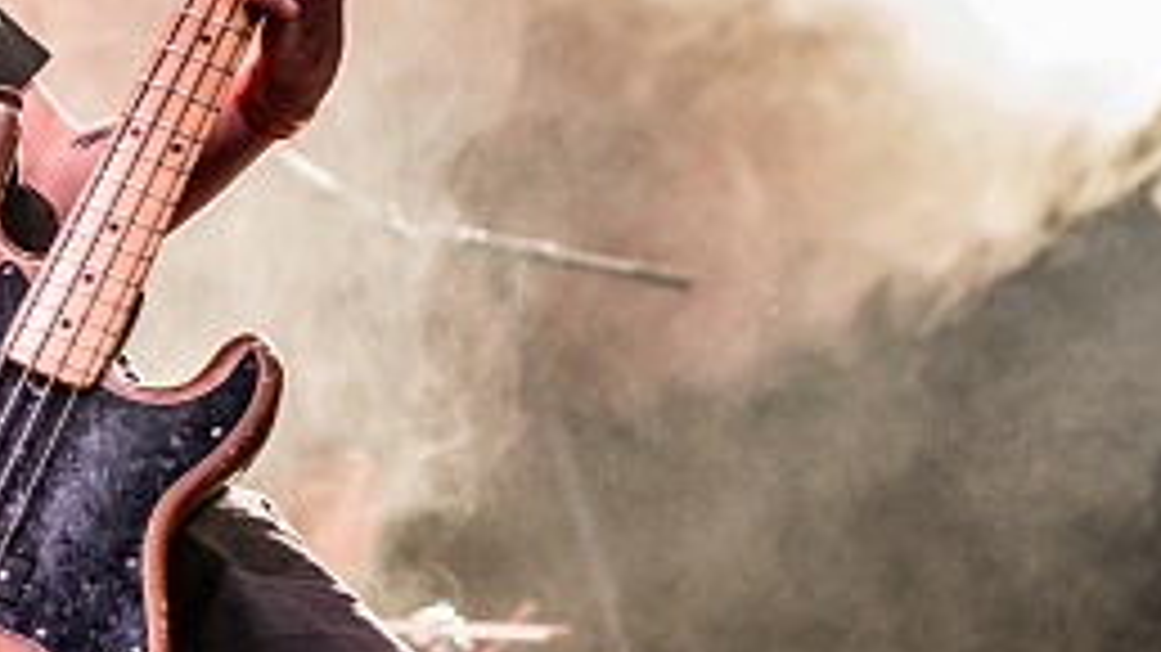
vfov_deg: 5.9
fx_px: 6310
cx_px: 202
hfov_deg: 10.5
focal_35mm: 205
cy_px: -11
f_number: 2.8
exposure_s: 1/100
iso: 320
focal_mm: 70
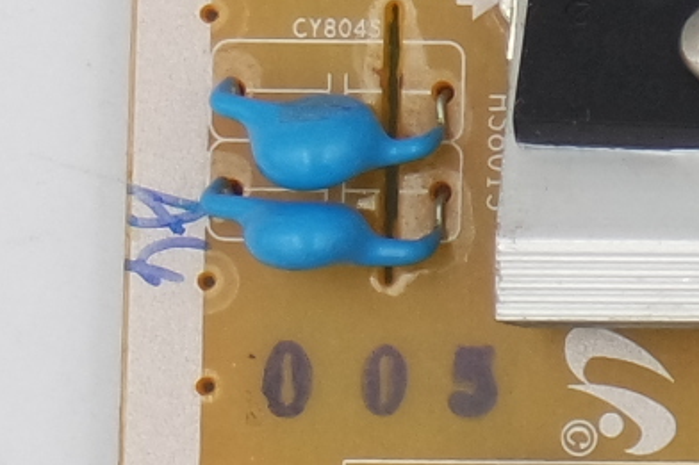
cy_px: -45
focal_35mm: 410
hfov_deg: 4.8
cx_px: 2118
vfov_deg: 3.3
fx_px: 7957
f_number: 5
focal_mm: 20
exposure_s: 1/125
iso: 200
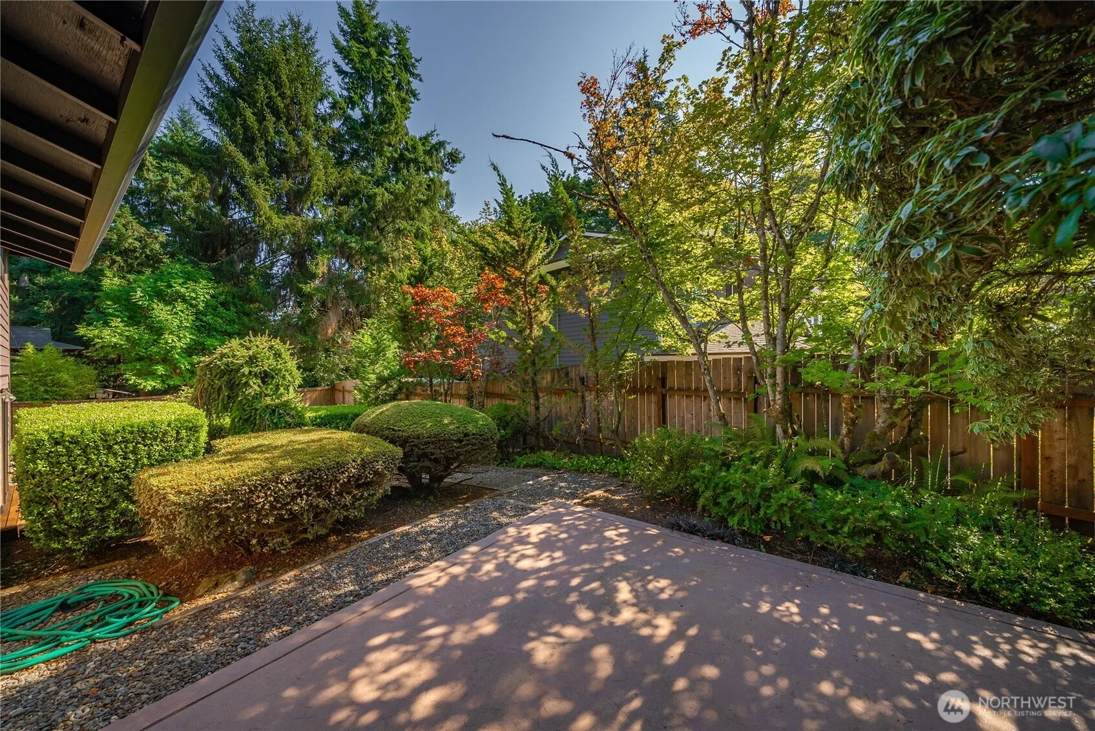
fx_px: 365
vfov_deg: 90.1
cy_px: 366
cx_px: 548
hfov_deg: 112.6
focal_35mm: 12
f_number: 7.1
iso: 80
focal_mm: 12
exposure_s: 1/100
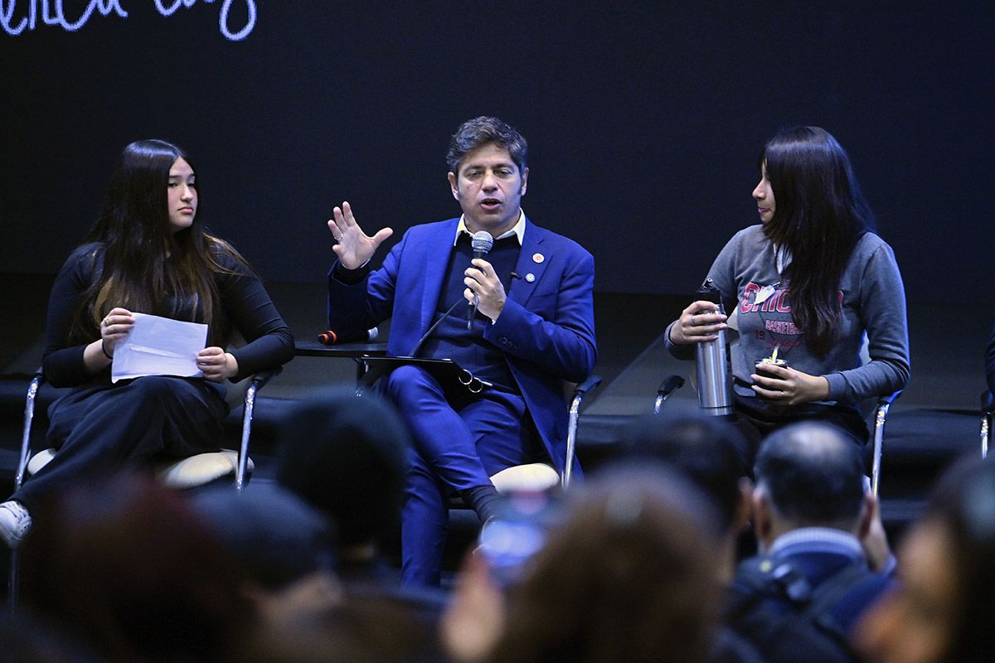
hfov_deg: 12.8
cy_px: 332
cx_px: 498
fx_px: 4422
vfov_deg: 8.6
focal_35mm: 160
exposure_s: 1/160
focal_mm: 160
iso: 2500
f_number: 3.2
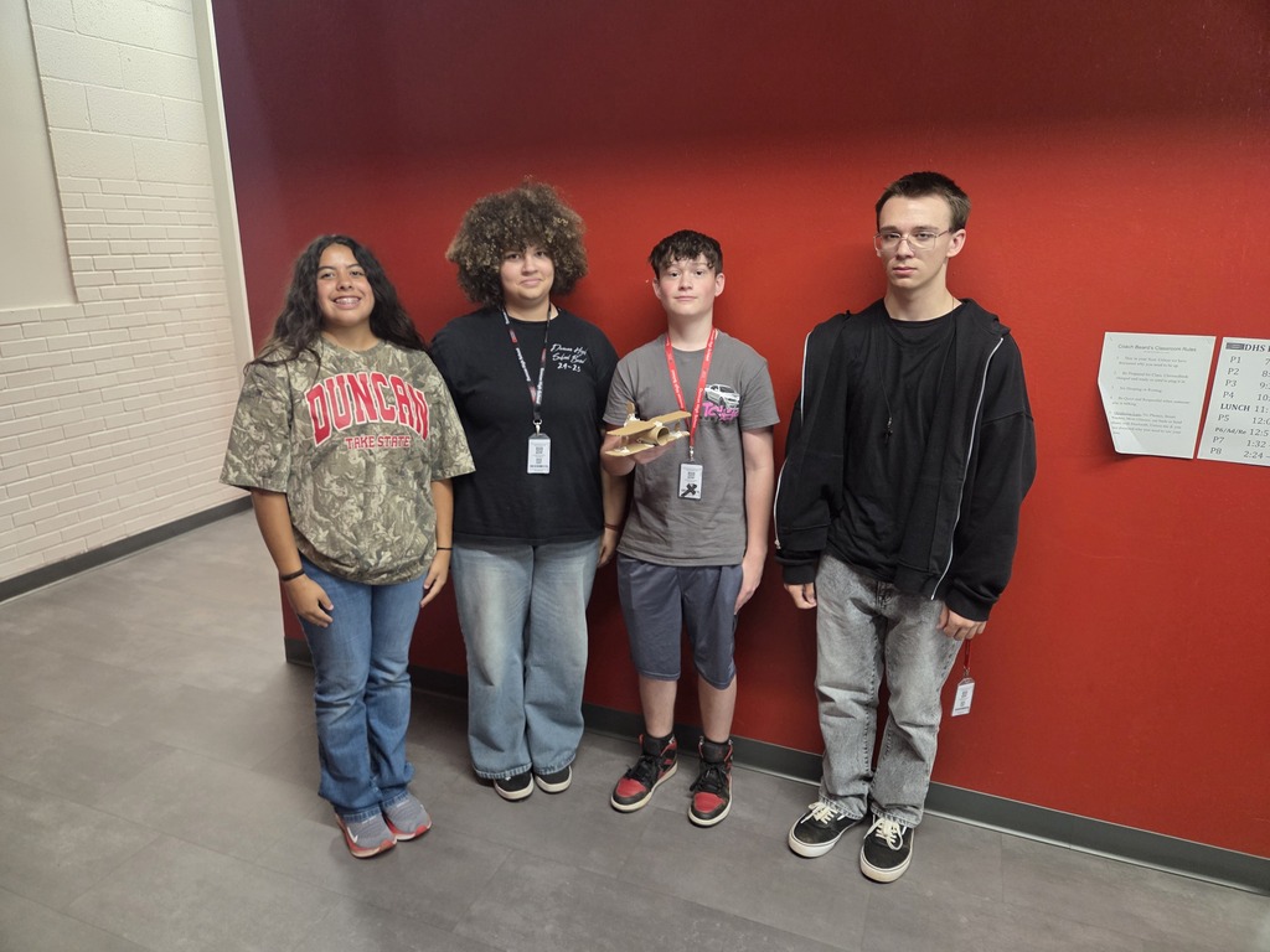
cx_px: 635
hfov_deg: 73.9
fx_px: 844
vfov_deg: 58.9
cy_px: 476
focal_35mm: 23
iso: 640
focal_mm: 5.4
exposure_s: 1/120
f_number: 1.8
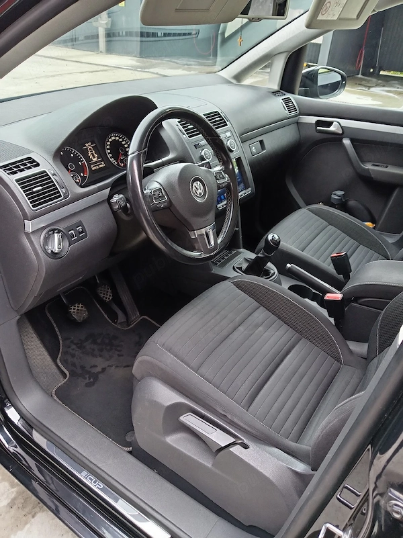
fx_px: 419
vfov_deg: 65.3
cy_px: 269
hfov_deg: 51.3
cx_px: 202
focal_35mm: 27
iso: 279
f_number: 1.8
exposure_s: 1/25
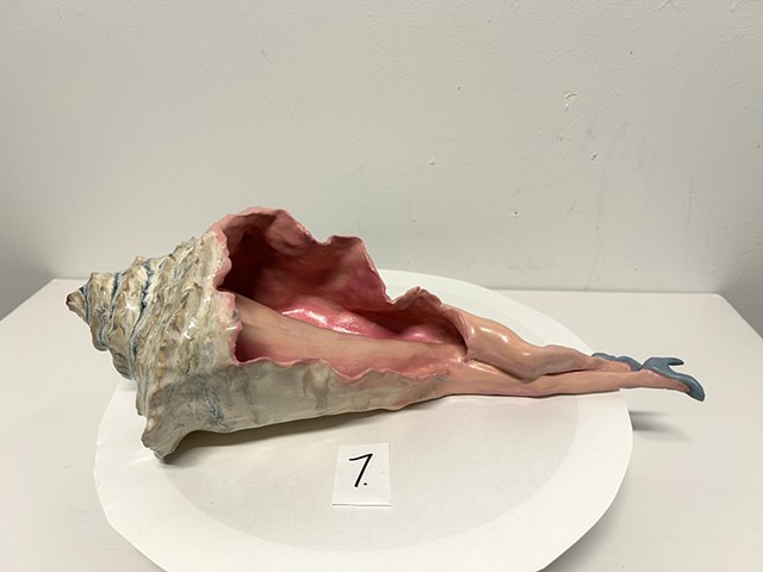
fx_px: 573
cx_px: 382
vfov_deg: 53.1
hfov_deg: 67.3
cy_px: 286
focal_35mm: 26
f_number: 1.5
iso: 100
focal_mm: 5.7
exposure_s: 1/60
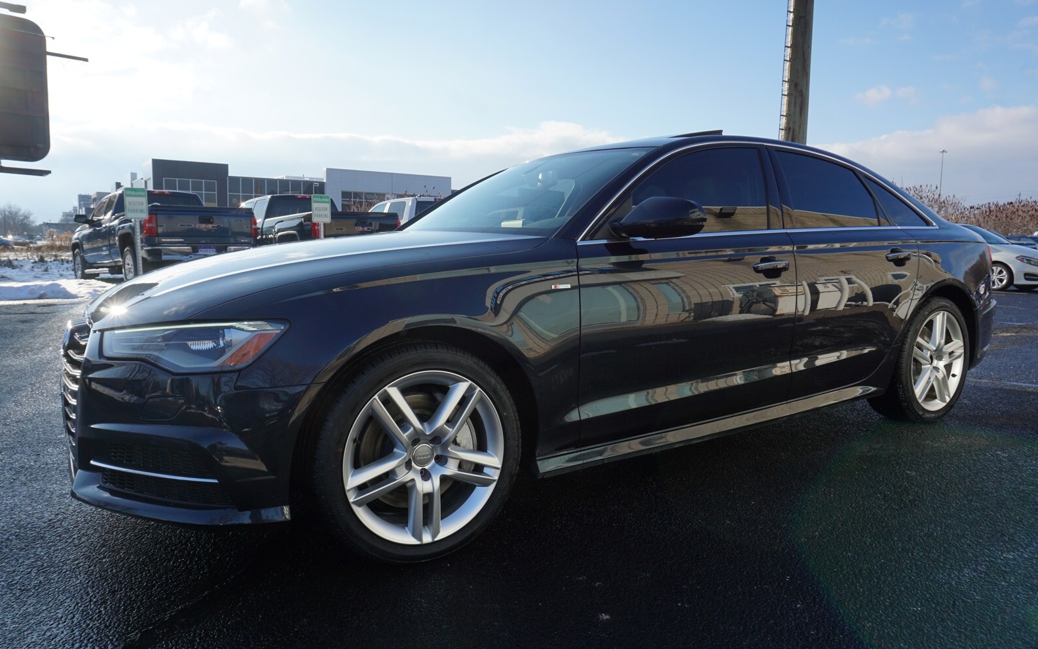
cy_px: 331
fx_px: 707
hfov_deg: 72.5
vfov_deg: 49.3
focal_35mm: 25
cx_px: 514
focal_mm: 16
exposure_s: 1/200
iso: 100
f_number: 9
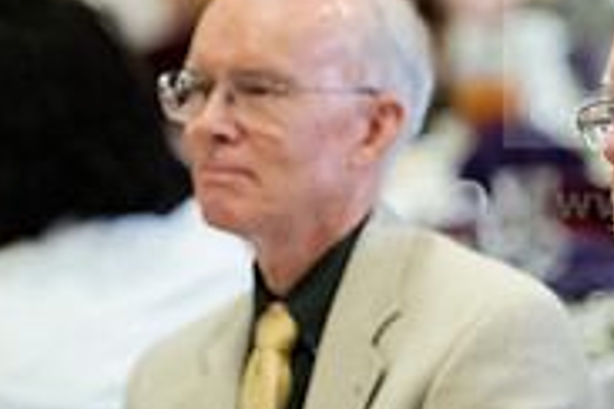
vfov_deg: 3.2
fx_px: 7316
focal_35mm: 429
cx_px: 403
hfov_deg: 4.8
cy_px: 273
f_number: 3.2
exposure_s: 1/200
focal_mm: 135
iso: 2500
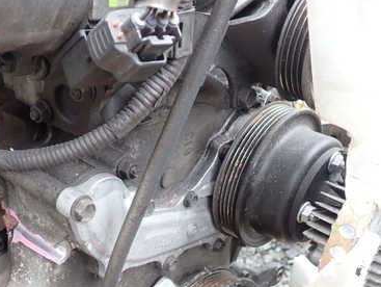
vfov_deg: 29.1
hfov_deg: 37.7
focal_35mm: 49
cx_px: 84
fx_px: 540
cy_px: 225
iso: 200
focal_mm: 5.4
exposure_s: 1/60
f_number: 2.3
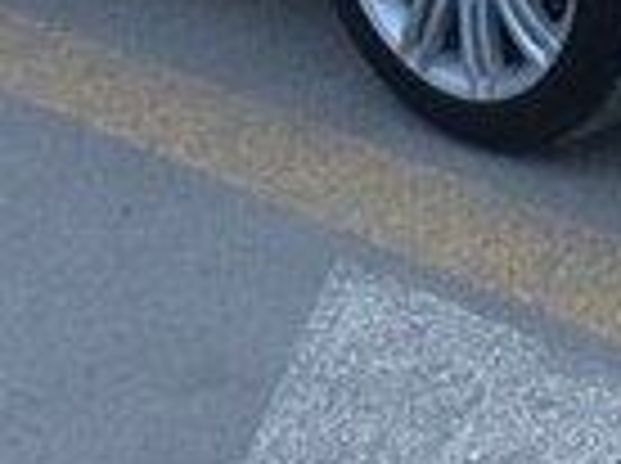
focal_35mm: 139
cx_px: 693
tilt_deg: -14.2
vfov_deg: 10.1
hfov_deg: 13.9
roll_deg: +1.0
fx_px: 2489
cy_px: -345
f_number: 2.2
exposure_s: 1/33
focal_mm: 4.15
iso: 200
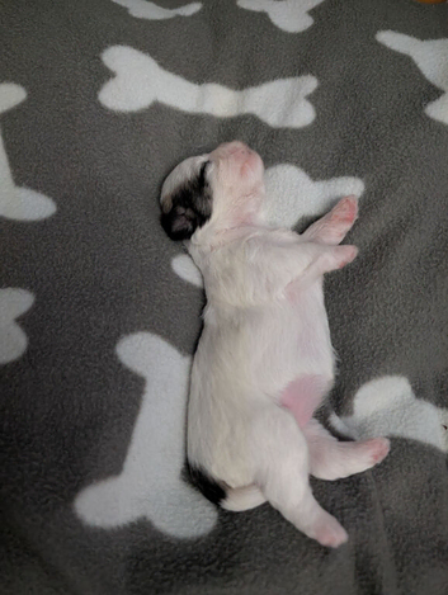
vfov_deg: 71.5
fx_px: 413
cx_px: 224
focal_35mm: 24
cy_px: 298
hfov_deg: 56.9
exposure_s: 1/35.3
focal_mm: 6.9
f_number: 1.68
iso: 2813
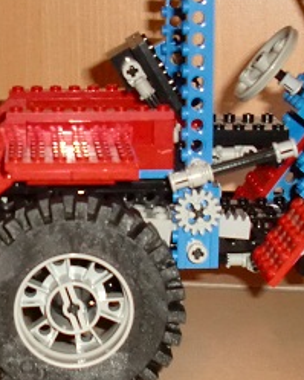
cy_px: 227
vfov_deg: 17.0
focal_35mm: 113
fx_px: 1272
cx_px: 69
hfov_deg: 13.6
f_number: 2.8
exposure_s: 1/30
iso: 400
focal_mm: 6.3
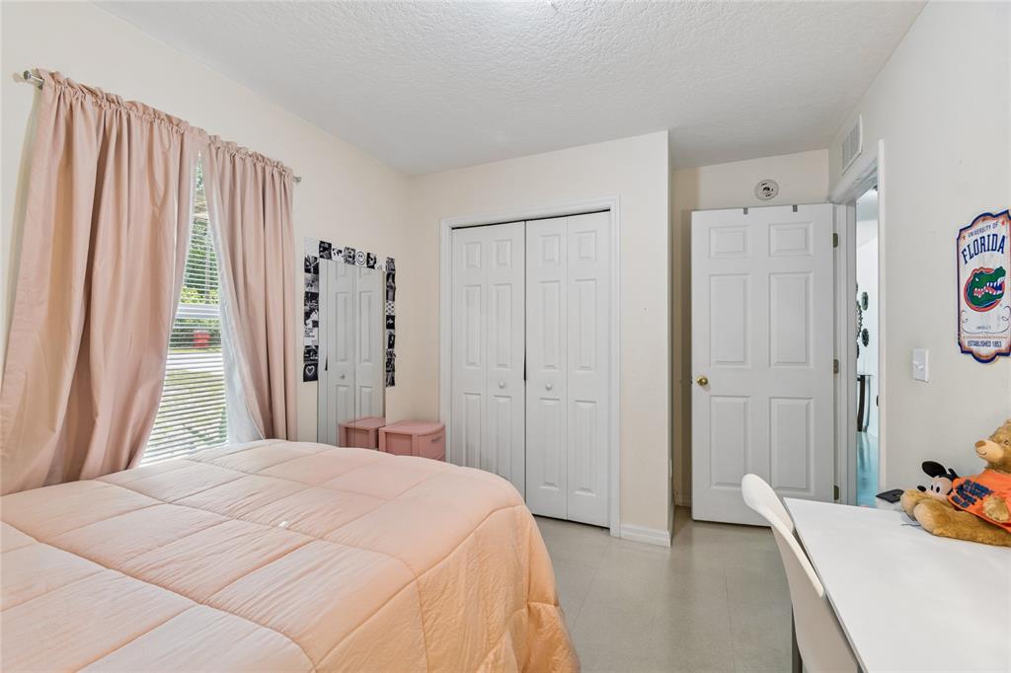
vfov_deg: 77.3
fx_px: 421
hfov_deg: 100.4
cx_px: 506
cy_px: 336
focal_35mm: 15
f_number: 7.1
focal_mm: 10
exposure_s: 1/4
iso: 100
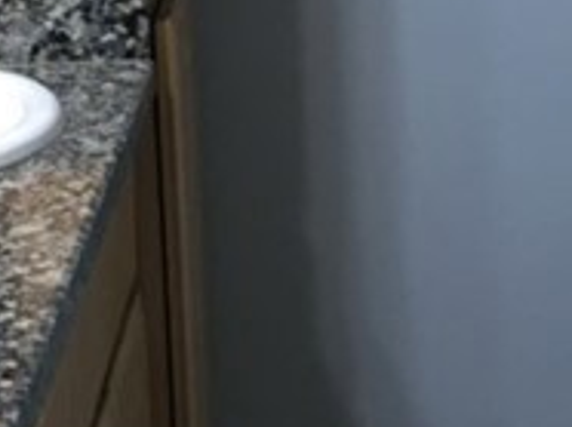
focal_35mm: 160
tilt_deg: -12.1
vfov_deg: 9.2
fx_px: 2640
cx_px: 498
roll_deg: +1.2
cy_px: 123
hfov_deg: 12.3
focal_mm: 4.15
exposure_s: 1/30
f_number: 2.2
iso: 80
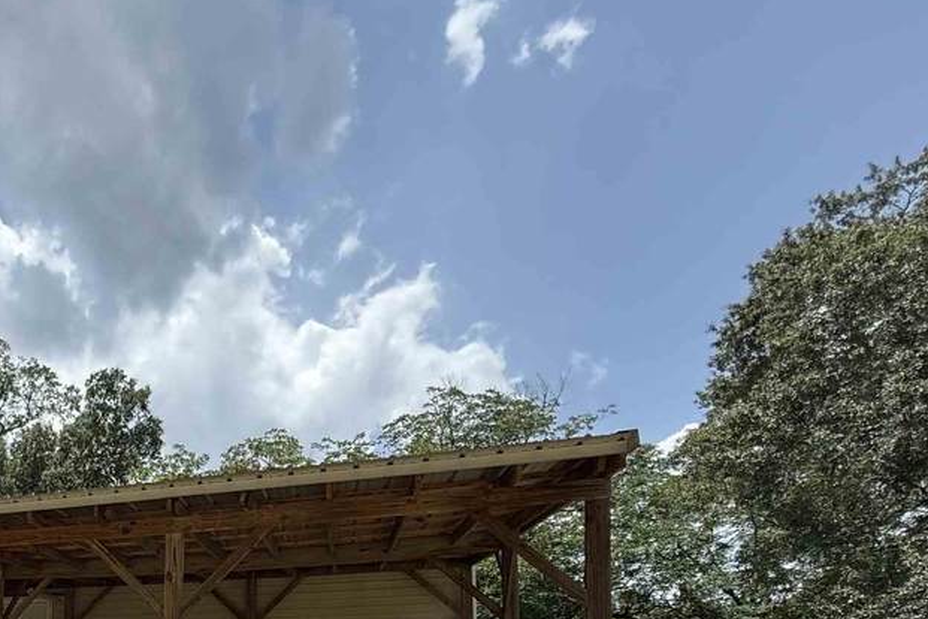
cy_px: 679
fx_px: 773
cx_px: 22
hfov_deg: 51.2
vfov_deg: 36.8
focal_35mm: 30
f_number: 2.2
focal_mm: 2.22
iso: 64
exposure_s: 1/1087
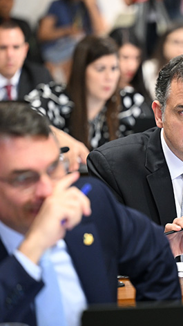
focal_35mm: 267
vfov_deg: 8.1
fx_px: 2307
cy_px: 162
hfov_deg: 4.5
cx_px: 231
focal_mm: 140
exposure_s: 1/100
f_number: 2.8
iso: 2000
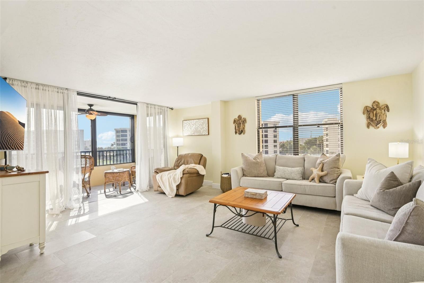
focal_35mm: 17
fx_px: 200
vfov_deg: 70.4
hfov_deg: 93.3
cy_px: 142
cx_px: 212
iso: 400
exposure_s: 1/200
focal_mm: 17
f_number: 8
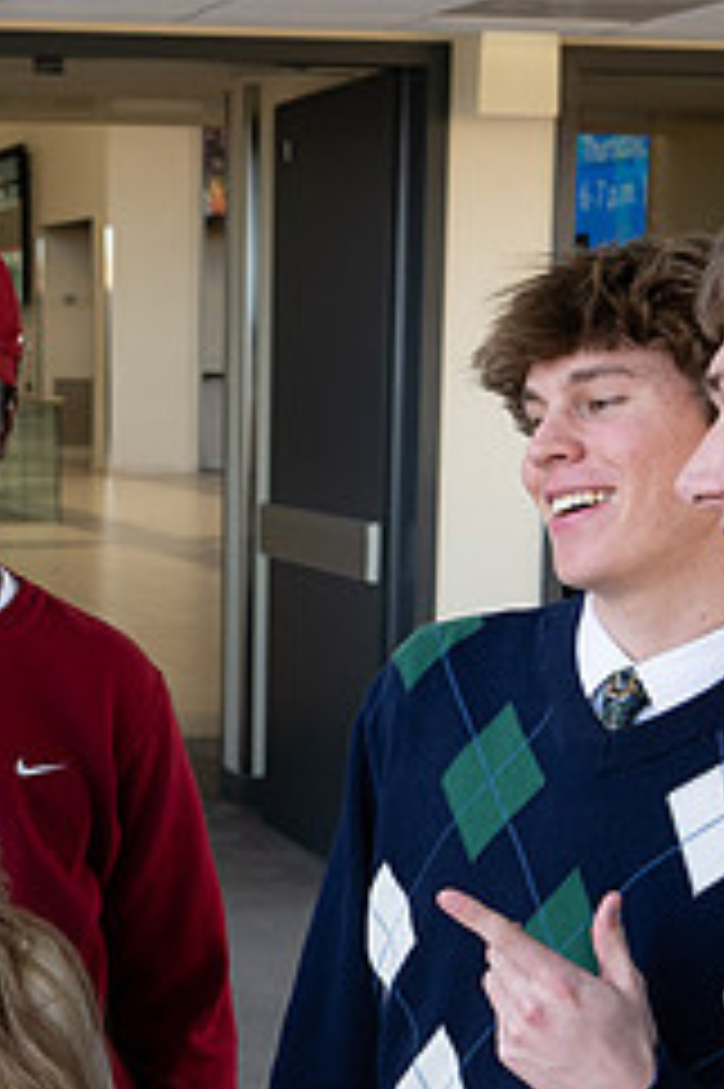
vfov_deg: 26.5
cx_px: 48
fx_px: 2296
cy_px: 730
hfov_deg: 17.6
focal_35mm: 76
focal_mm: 20.5
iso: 160
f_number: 4
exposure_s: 1/160
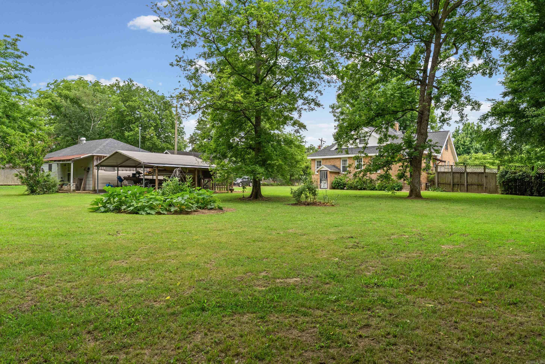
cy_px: 182
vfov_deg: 51.3
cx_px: 272
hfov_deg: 71.5
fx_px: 379
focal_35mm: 25
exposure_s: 1/250
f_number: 9
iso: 800
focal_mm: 25
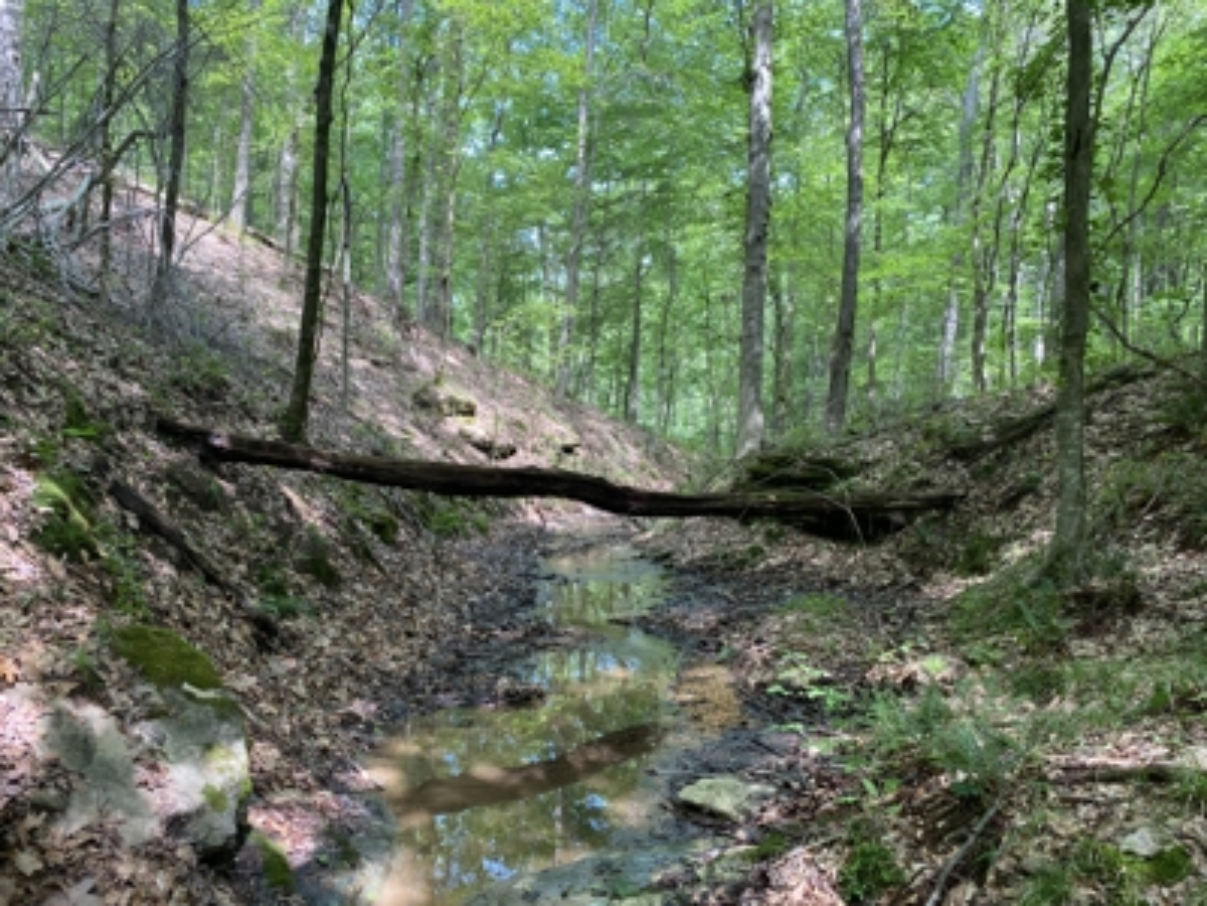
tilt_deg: -0.5
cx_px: 604
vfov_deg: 53.1
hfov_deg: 67.3
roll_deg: -3.3
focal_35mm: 26
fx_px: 907
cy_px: 453
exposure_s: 1/122
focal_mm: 4.25
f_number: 1.8
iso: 50
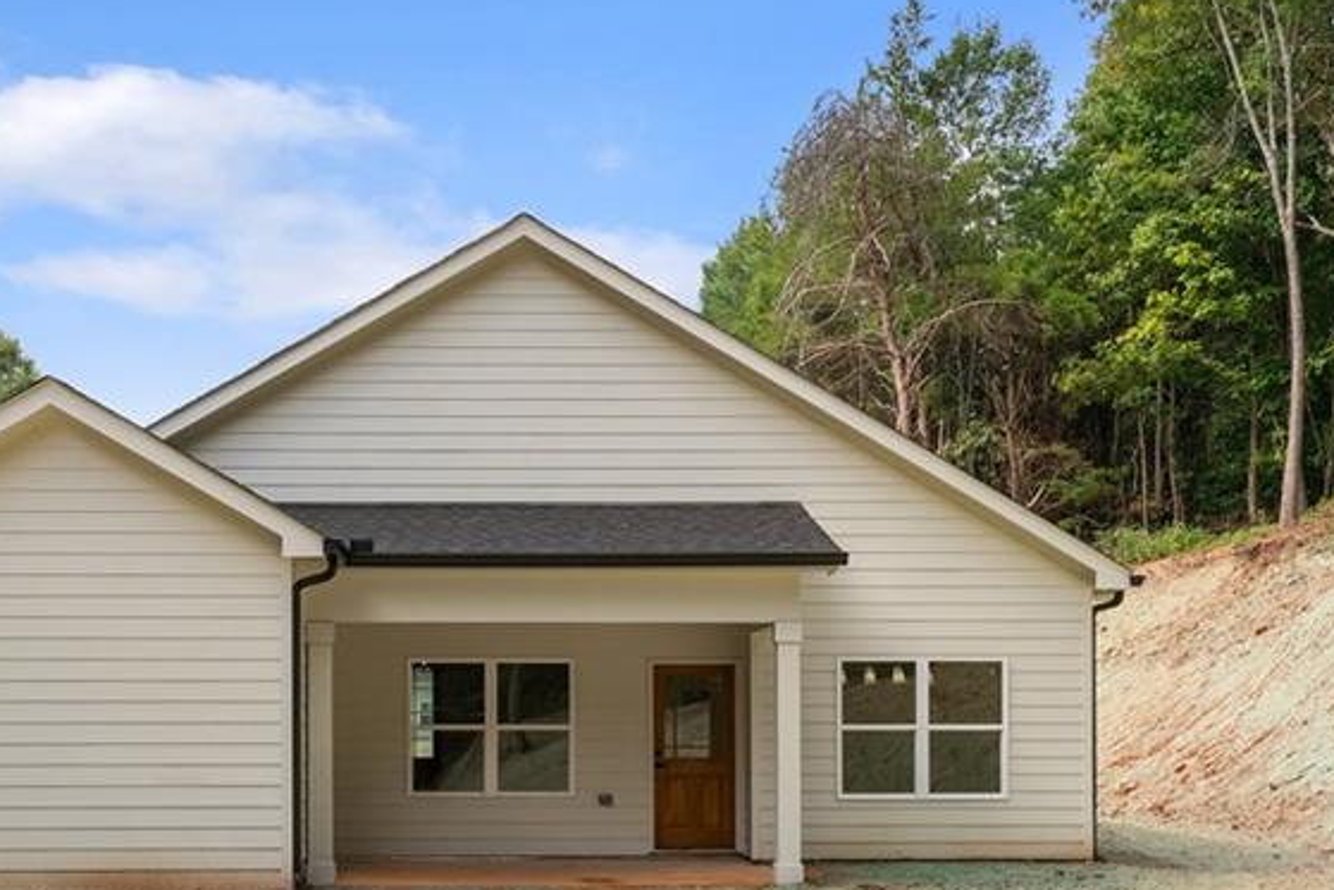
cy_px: 765
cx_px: 525
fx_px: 1631
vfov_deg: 29.5
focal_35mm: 44
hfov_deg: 44.2
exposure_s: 1/1000
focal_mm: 24
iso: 640
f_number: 7.1
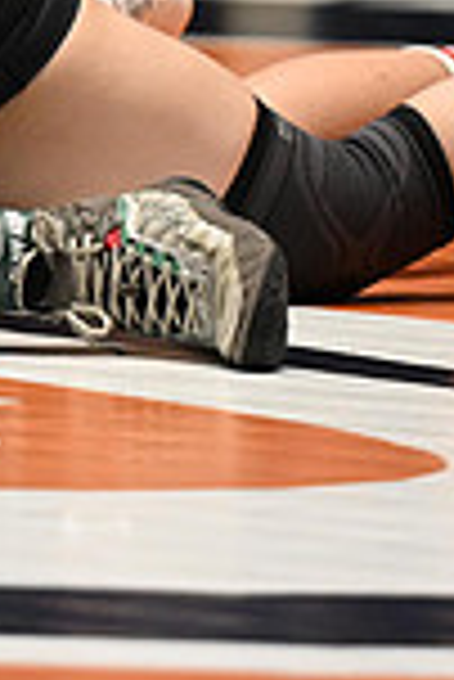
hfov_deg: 2.3
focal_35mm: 590
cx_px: -746
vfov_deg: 3.5
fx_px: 11134
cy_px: -70
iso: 2200
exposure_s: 1/767
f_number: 2.8
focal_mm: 103
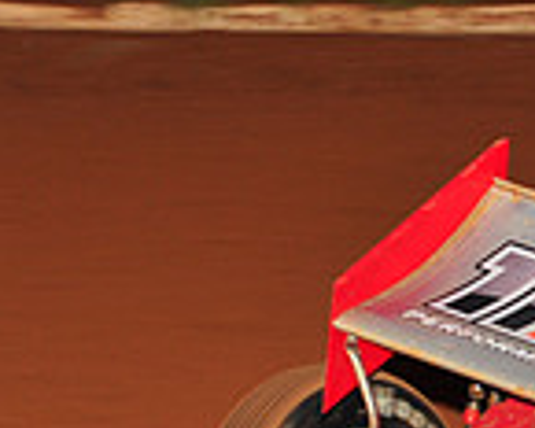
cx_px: 886
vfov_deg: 3.3
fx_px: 7410
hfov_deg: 4.1
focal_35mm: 468
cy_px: 240
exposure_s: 1/320
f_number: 5.6
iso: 800
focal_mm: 125
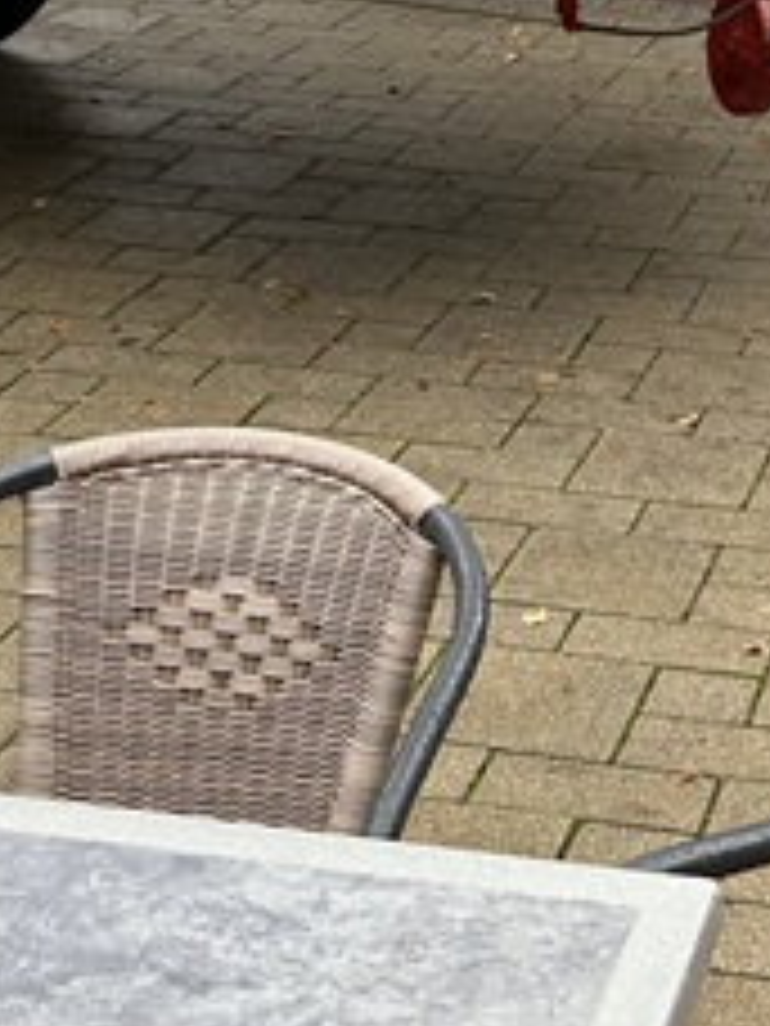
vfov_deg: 18.7
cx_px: 833
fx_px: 2729
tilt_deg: -1.6
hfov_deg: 15.7
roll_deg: -3.5
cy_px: -531
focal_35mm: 92
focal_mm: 5.7
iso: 50
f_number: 1.5
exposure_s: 1/171
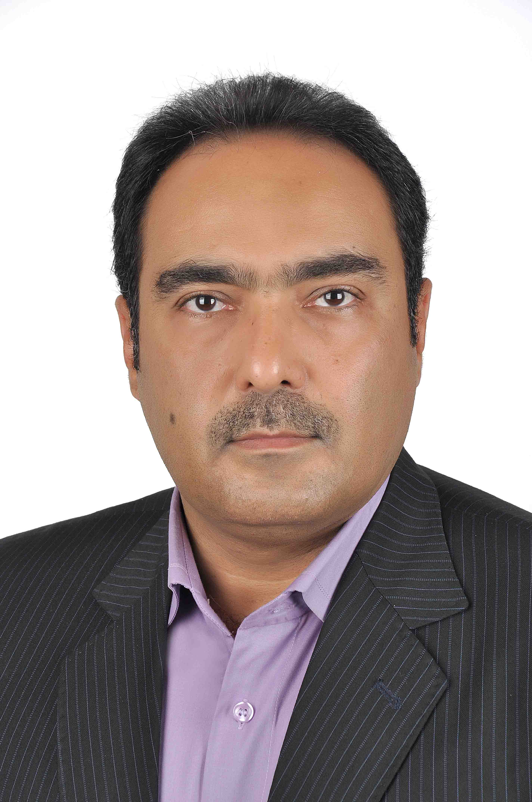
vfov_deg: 15.2
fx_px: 3000
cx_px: 266
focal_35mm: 135
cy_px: 401
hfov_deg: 10.1
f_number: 11
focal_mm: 90
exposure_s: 1/60
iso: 200
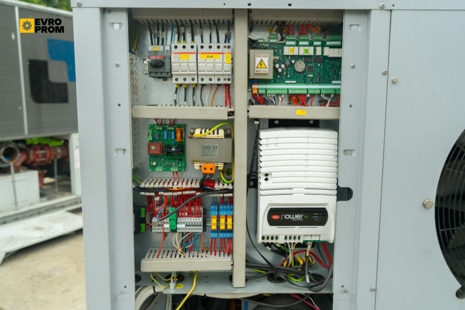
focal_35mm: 30
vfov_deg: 43.6
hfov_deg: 61.9
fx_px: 388
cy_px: 155
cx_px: 232
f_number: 5.6
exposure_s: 1/160
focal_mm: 30
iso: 250
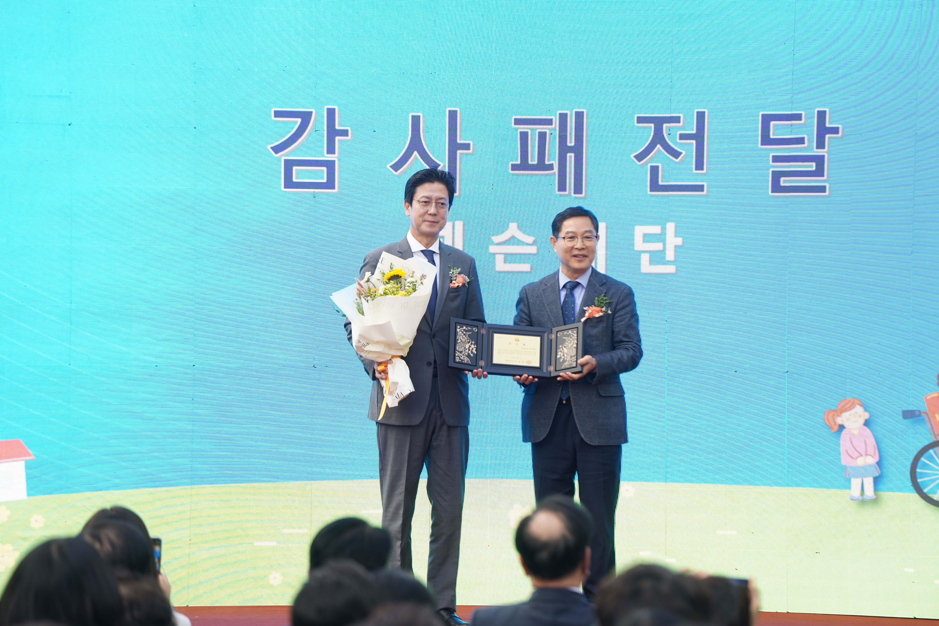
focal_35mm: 188
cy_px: 312
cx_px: 476
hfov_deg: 10.9
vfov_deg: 7.3
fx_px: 4903
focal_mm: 180
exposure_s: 1/160
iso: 125
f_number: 4
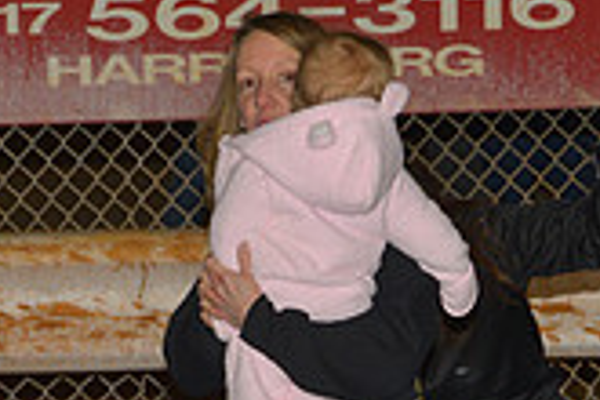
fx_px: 7016
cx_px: 273
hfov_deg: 4.9
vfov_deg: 3.3
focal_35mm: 421
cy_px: 460
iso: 500
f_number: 8
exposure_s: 1/250
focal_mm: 120
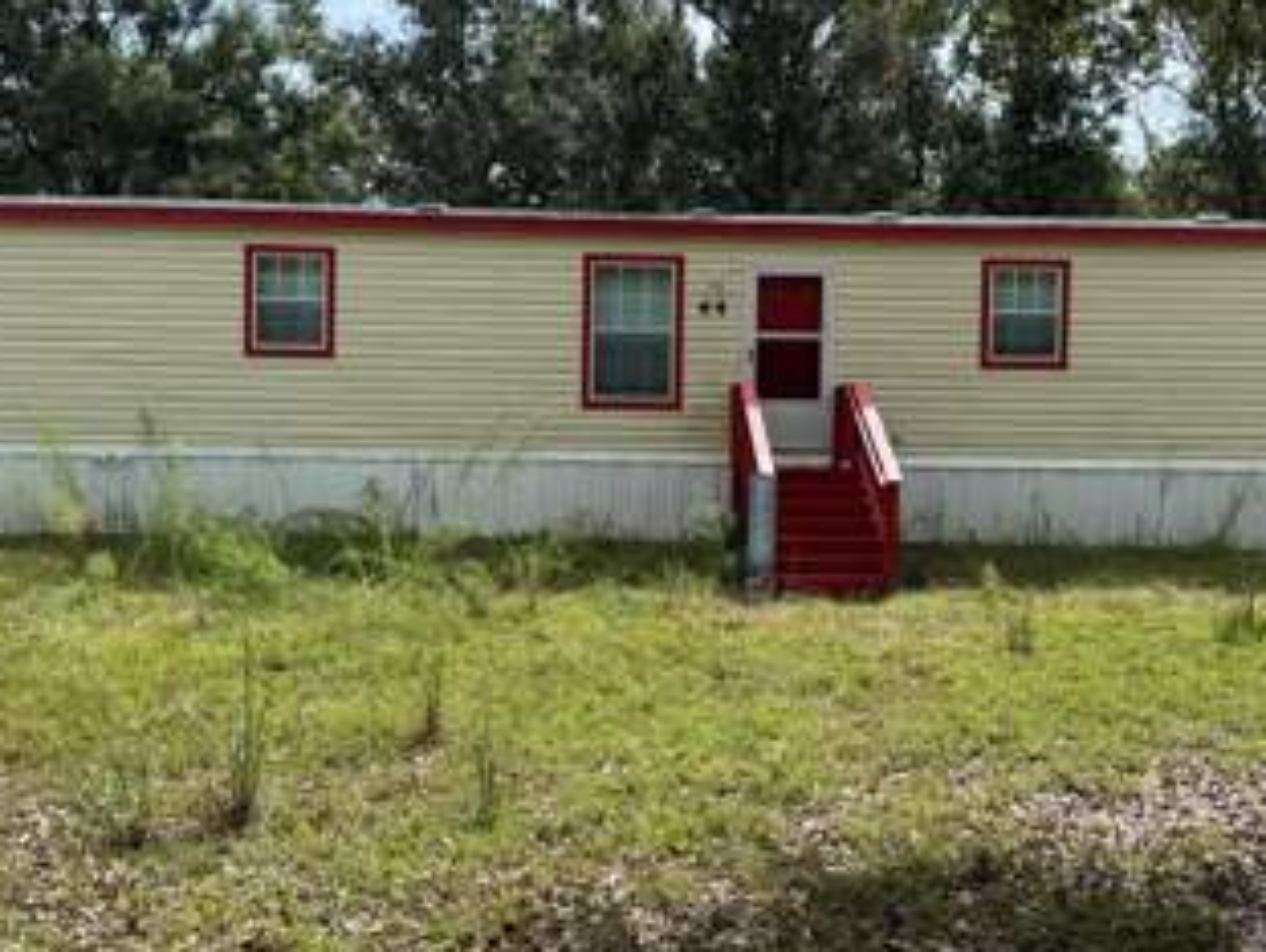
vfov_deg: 38.7
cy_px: 464
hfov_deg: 50.1
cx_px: 623
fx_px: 1355
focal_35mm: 37
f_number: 1.78
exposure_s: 1/2415
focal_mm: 6.76
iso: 80
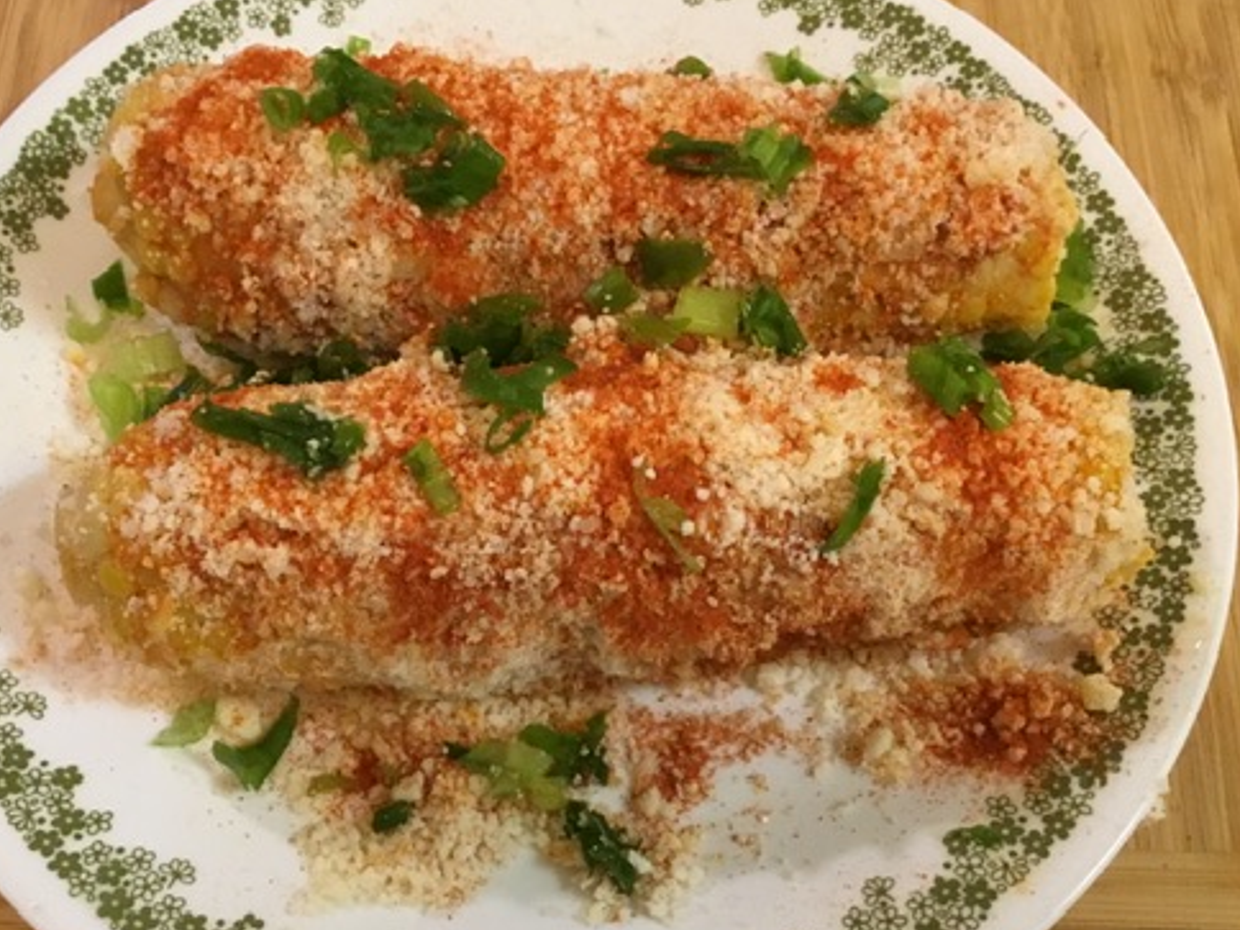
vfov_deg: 35.1
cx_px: 551
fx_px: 1469
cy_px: 507
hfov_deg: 45.7
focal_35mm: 41
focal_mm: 3.3
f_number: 2.4
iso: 200
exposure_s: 1/30
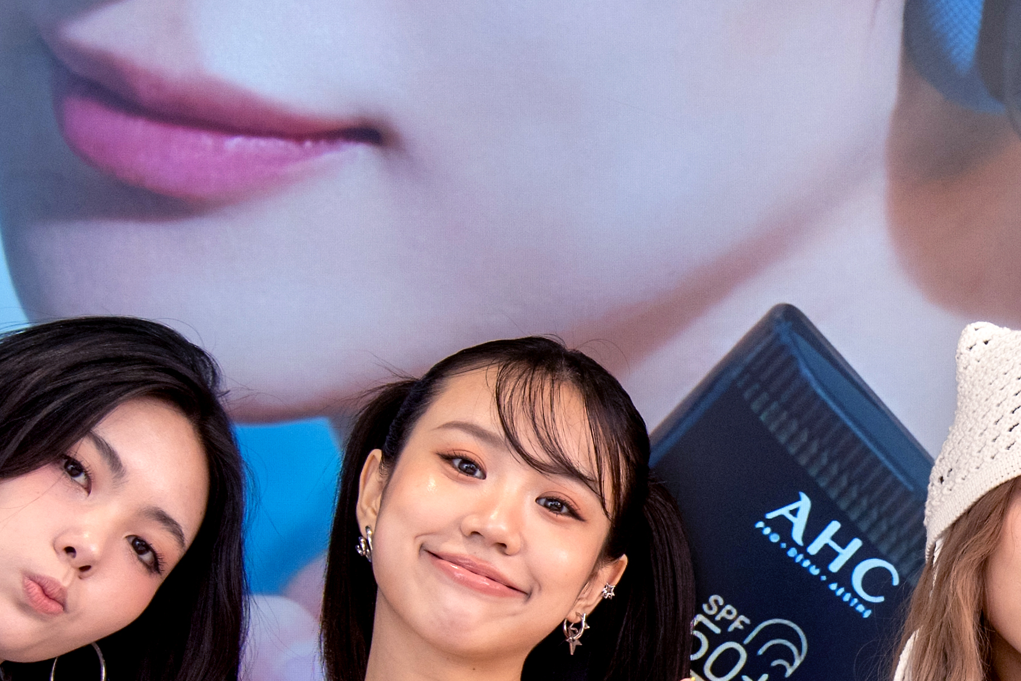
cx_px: 991
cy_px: 528
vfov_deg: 6.8
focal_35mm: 202
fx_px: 5730
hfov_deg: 10.1
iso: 280
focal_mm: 48
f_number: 5.6
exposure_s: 1/90
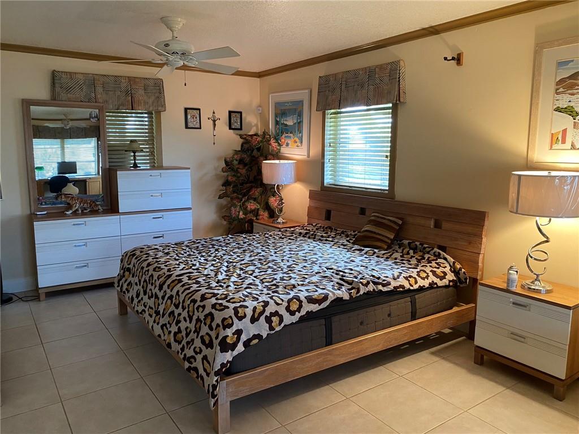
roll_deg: +0.4
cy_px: 217
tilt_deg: -6.7
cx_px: 290
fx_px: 435
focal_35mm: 26
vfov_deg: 53.1
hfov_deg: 67.3
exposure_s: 1/60
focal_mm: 4.25
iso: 200
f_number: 1.8
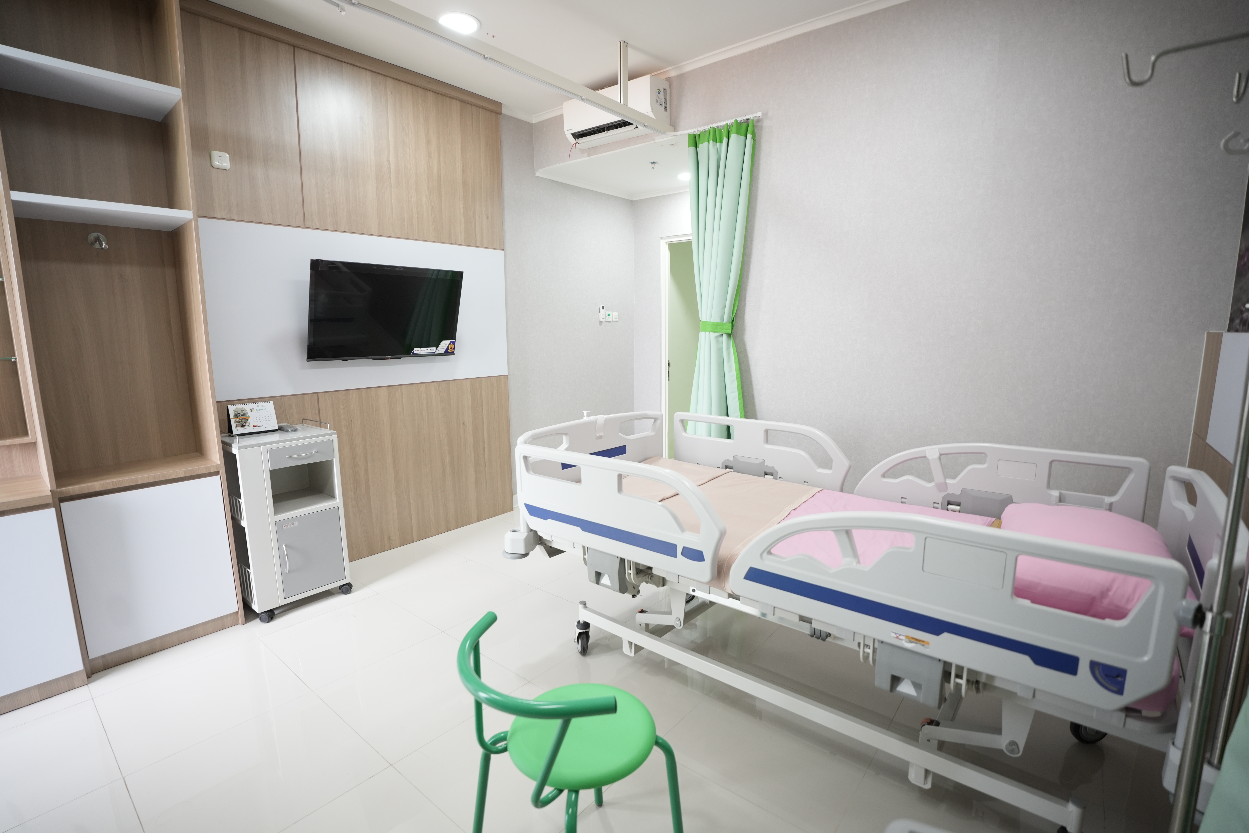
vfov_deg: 73.7
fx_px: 555
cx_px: 624
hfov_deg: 96.7
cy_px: 416
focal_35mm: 16
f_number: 2.8
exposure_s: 1/160
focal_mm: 16
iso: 800
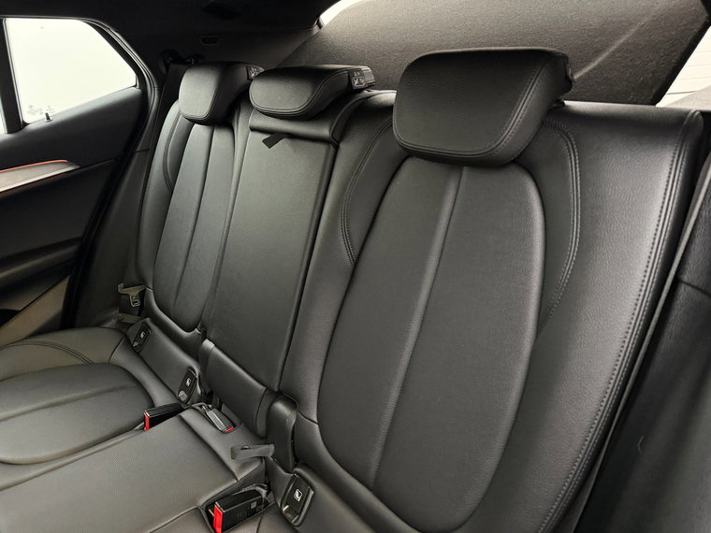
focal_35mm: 24
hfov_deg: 71.6
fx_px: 493
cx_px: 356
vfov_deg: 56.8
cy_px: 266
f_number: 1.78
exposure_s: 1/50
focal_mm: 6.76
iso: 640
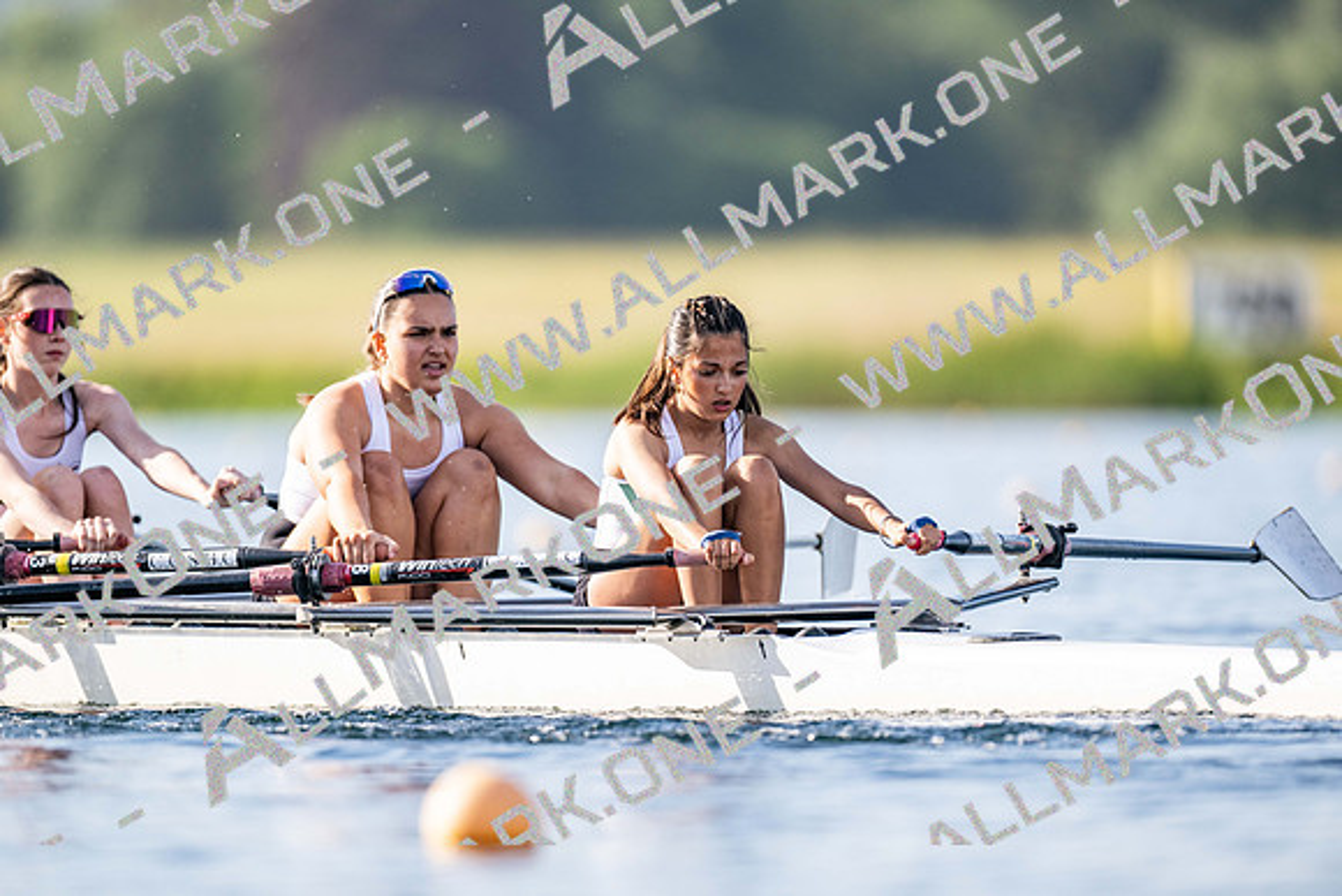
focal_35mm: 600
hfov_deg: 3.4
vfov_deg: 2.3
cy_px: 448
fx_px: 22371
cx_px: 671
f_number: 4
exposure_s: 1/2500
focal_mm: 600
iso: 500
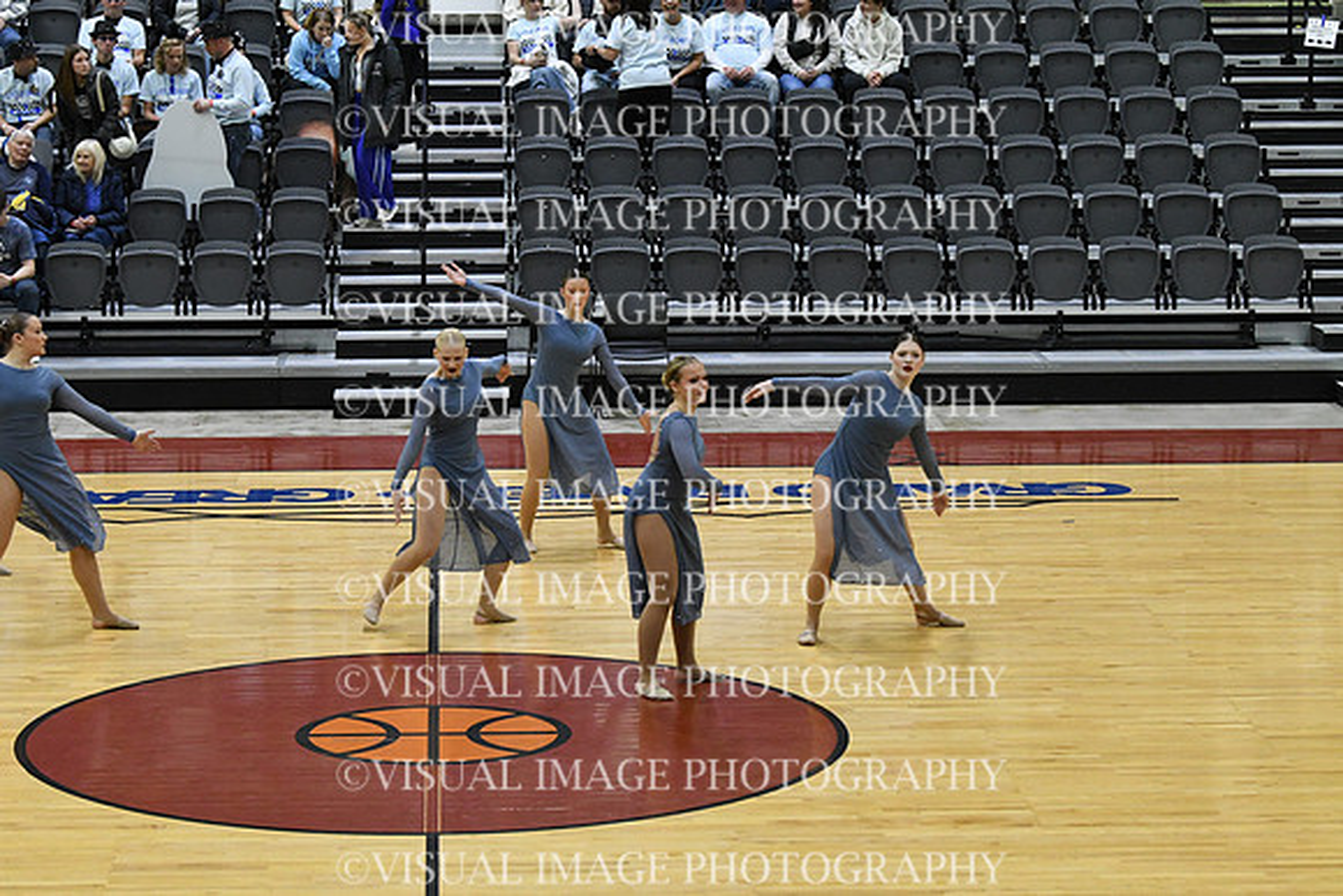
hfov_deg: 19.5
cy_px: 448
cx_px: 672
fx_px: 3918
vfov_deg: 13.0
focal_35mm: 105
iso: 5000
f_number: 4
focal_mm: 70
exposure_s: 1/500
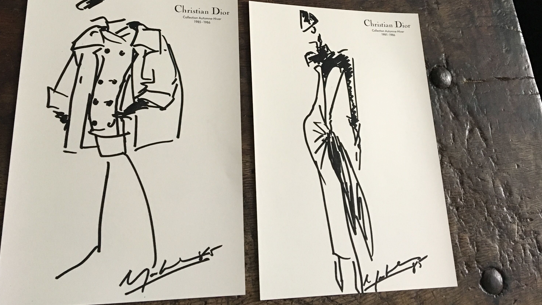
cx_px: 269
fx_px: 618
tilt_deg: -60.5
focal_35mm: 43
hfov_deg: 47.4
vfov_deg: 26.4
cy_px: 11
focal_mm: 4.15
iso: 160
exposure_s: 1/33
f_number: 2.2
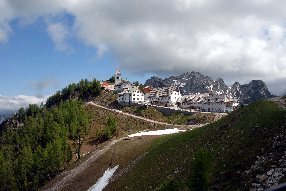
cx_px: 143
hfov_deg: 57.2
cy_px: 96
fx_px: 262
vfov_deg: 40.1
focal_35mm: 33
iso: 100
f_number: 11
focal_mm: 22
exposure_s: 1/180
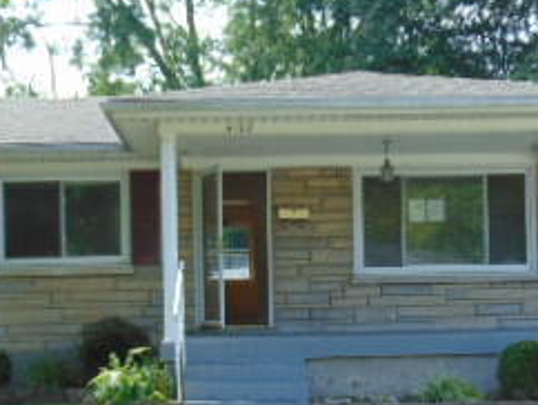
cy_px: 323
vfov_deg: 22.0
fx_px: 1027
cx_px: 293
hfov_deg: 29.3
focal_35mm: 66
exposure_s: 1/320
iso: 80
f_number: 3
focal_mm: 4.5
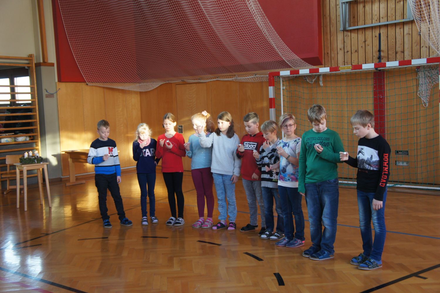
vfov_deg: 30.8
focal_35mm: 44
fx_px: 531
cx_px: 220
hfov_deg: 45.0
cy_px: 146
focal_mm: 29
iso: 500
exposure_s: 1/50
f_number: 4
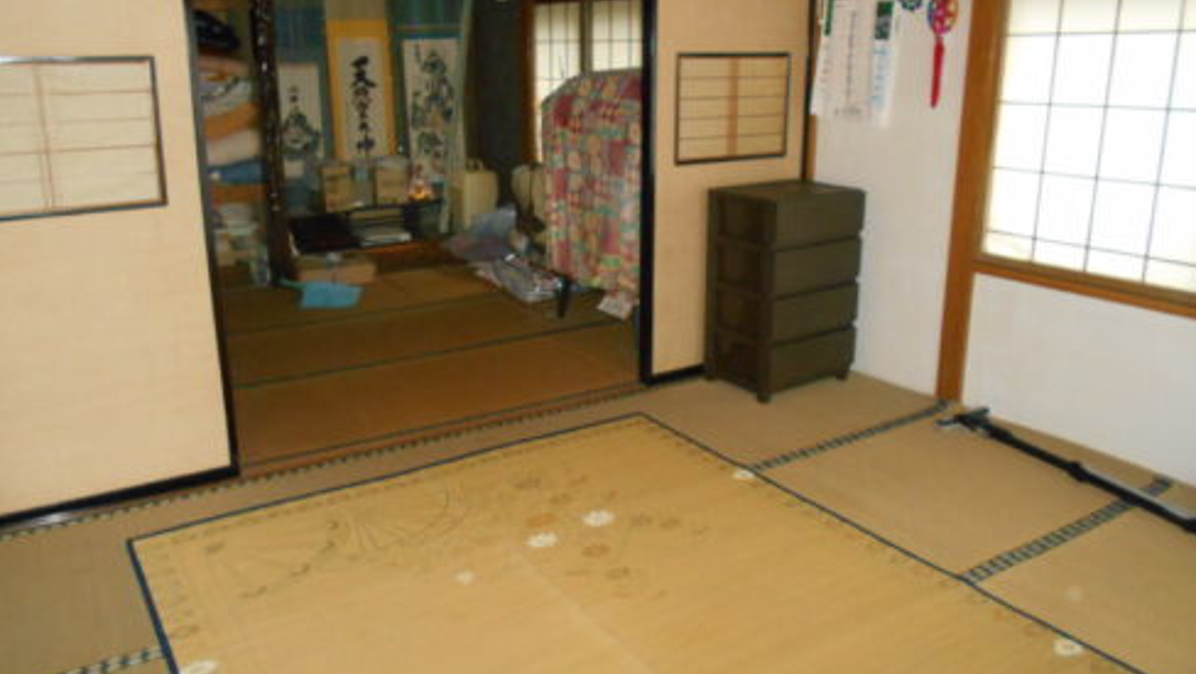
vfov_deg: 40.2
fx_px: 920
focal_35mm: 29
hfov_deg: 66.0
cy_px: 300
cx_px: 605
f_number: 3.2
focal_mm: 4.6
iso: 720
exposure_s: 1/25
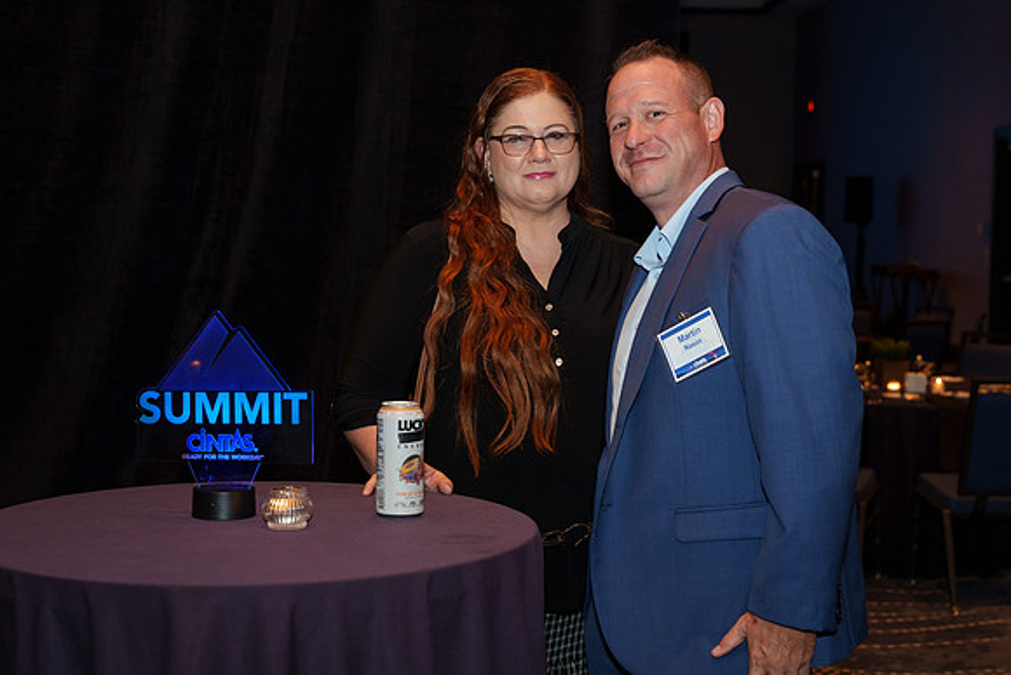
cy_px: 312
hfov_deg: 35.7
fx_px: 1569
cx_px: 506
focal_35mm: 56
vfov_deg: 24.3
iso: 1000
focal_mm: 52
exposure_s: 1/60
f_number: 4.5
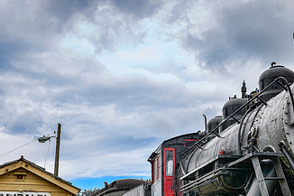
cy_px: 173
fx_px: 465
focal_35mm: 57
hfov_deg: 34.6
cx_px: 204
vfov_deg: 23.2
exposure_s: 1/320
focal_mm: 32
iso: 100
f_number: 5.6
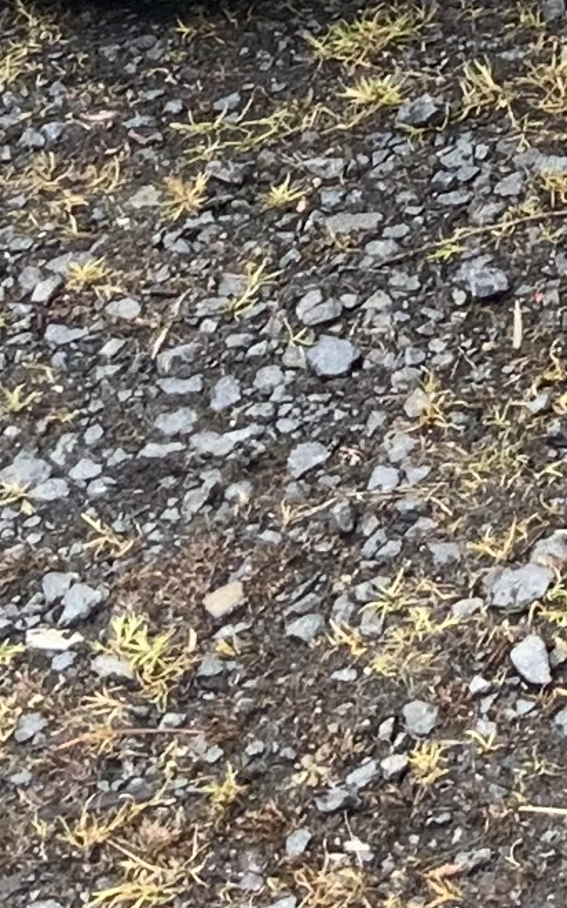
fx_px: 4647
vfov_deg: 10.4
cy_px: -781
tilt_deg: -25.5
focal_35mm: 188
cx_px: 1265
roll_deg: -0.7
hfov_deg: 6.7
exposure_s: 1/144
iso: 16
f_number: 1.8
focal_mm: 3
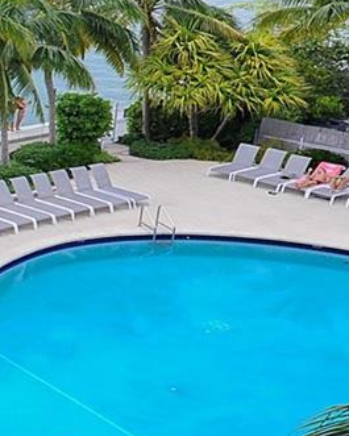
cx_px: -369
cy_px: 429
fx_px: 994
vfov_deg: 23.8
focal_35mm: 77
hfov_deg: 15.5
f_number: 8
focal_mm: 17
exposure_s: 1/40
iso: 200
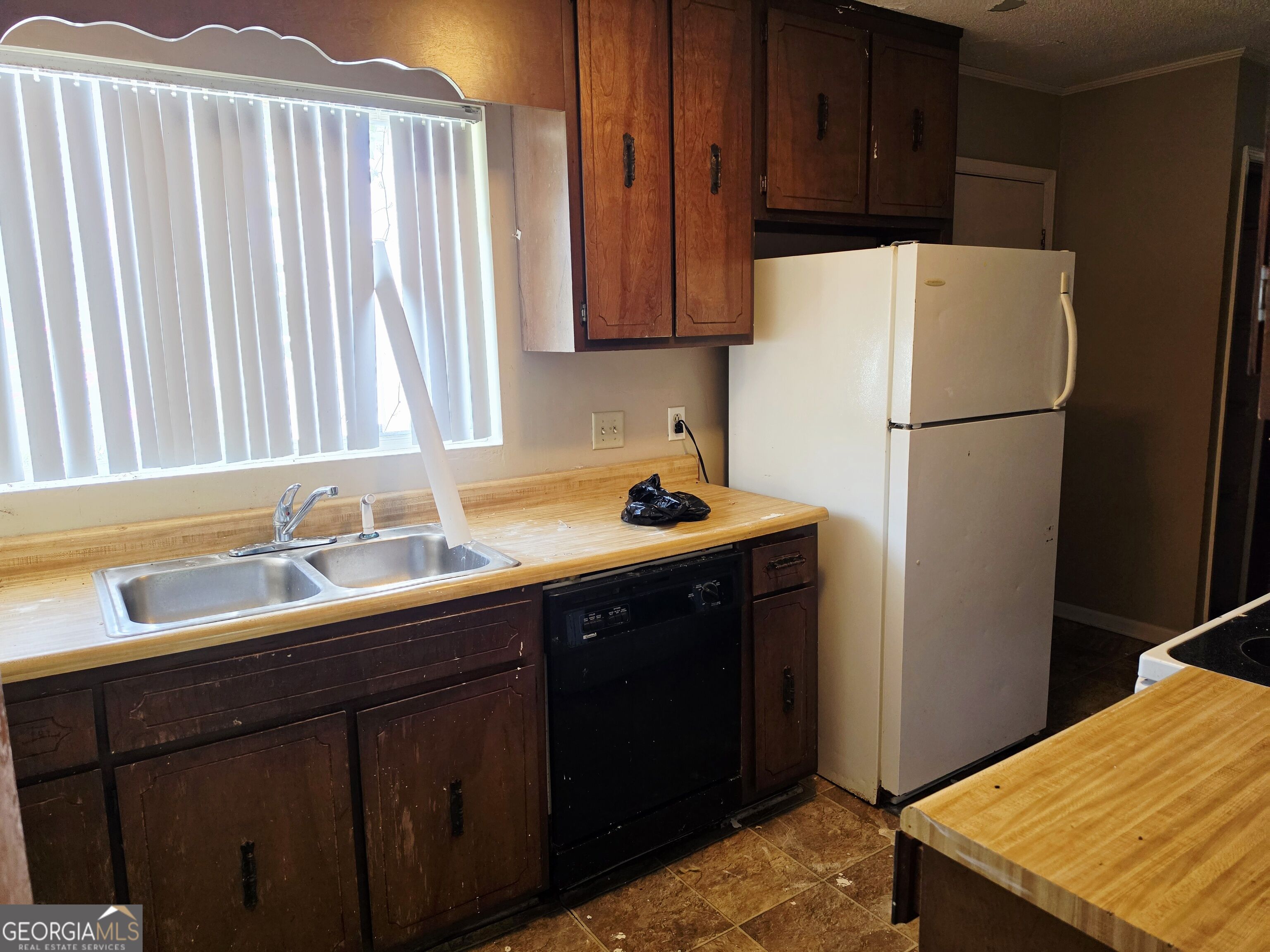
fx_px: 844
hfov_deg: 73.9
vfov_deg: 58.9
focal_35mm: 23
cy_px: 476
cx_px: 635
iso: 250
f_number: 1.4
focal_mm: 6.5
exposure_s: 1/120
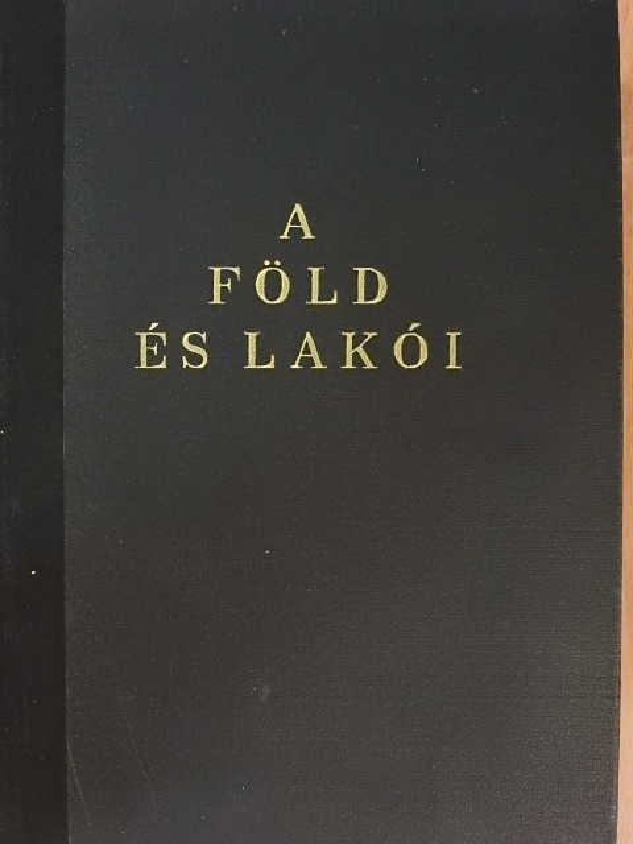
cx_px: 316
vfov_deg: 38.2
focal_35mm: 50
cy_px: 422
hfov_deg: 29.1
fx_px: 1219
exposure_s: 1/60
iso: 1600
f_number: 4
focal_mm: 9
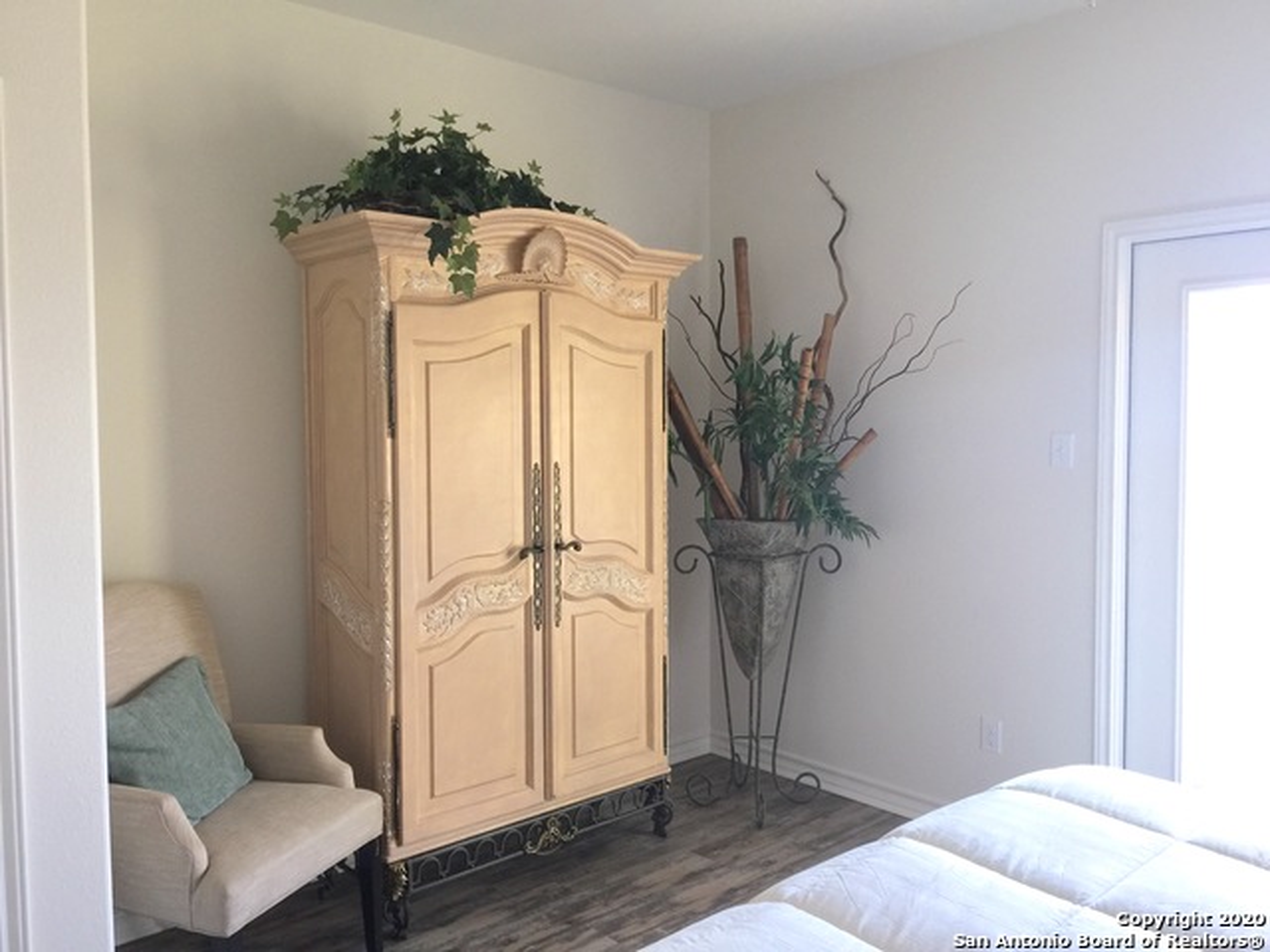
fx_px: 1064
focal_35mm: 29
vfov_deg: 48.2
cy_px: 476
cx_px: 635
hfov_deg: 61.7
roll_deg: -1.1
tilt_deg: -2.9
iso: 40
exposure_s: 1/30
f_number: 2.2
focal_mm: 4.15
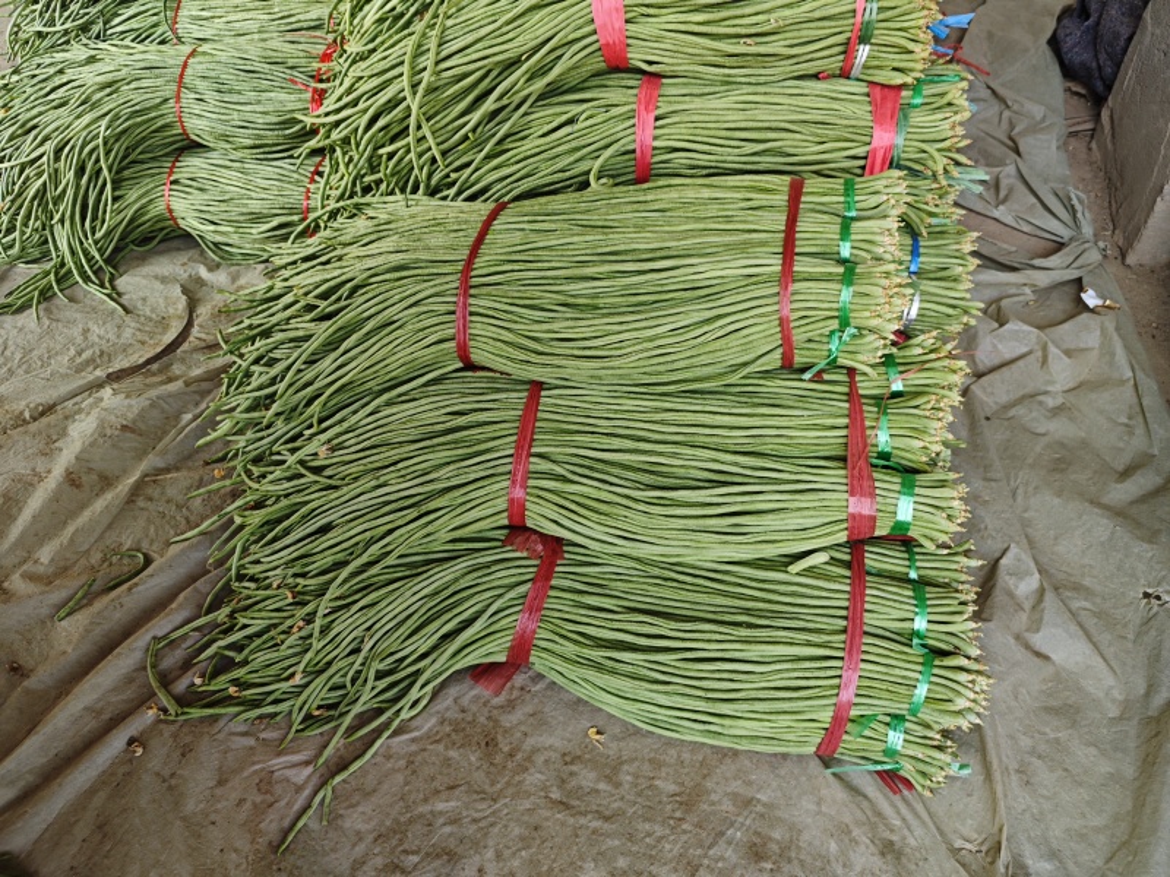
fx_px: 811
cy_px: 438
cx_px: 585
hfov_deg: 71.6
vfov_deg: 56.8
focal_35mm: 24
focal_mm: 5.84
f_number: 1.6
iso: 50
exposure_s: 1/165
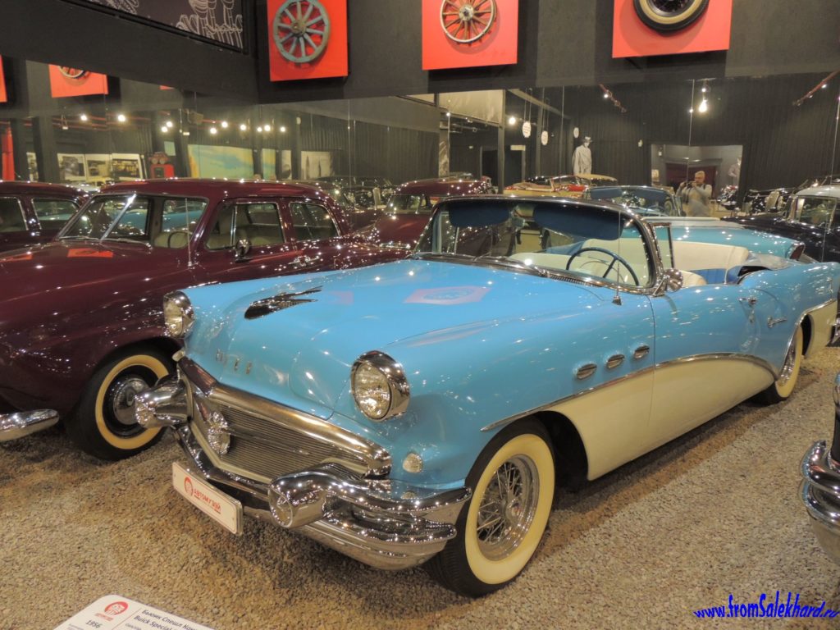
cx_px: 420
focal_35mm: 28
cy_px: 315
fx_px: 679
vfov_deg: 49.7
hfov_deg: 63.4
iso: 400
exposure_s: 1/10
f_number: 3.1
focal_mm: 4.9
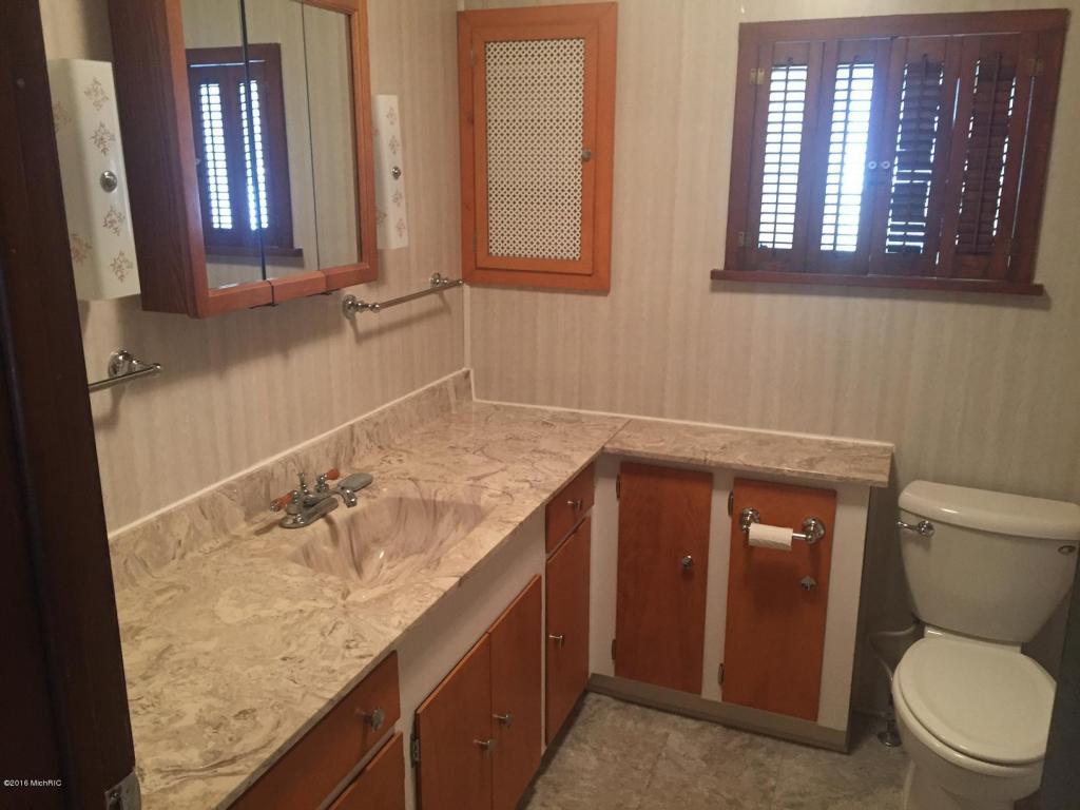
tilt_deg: -14.8
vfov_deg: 48.2
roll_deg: +0.2
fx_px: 905
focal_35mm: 29
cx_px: 540
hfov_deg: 61.7
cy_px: 405
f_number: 2.2
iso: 200
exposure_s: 1/30
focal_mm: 4.15
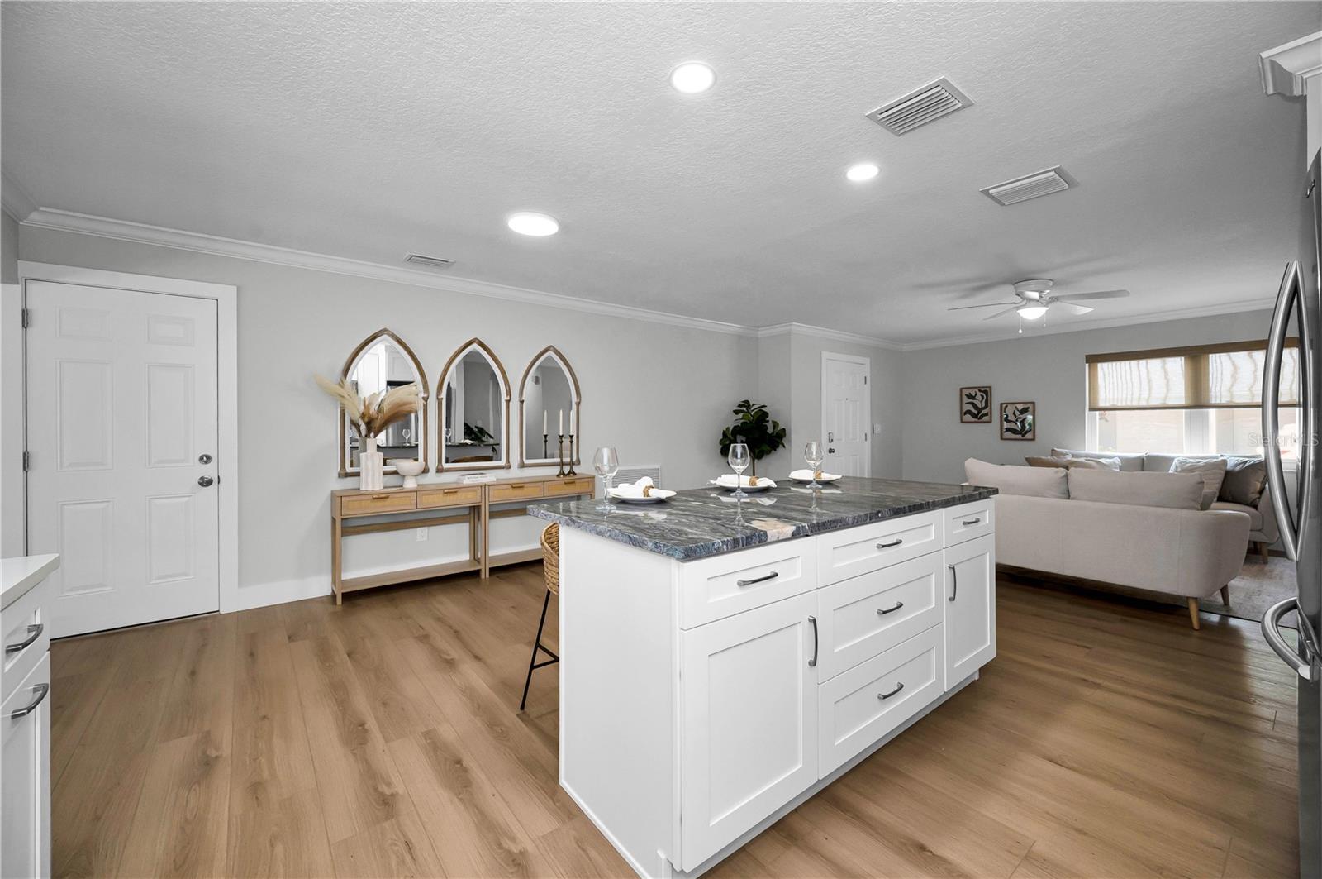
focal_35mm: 14
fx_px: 514
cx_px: 661
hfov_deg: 104.3
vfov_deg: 81.1
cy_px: 440
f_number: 7.1
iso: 320
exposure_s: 1/50
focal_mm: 14
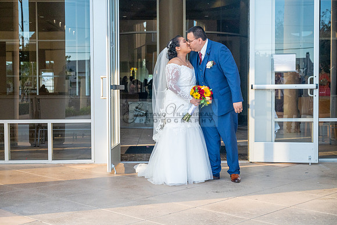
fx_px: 505
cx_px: 168
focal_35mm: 54
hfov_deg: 36.9
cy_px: 112
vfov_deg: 25.0
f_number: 4
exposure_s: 1/5000
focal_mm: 54
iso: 2500
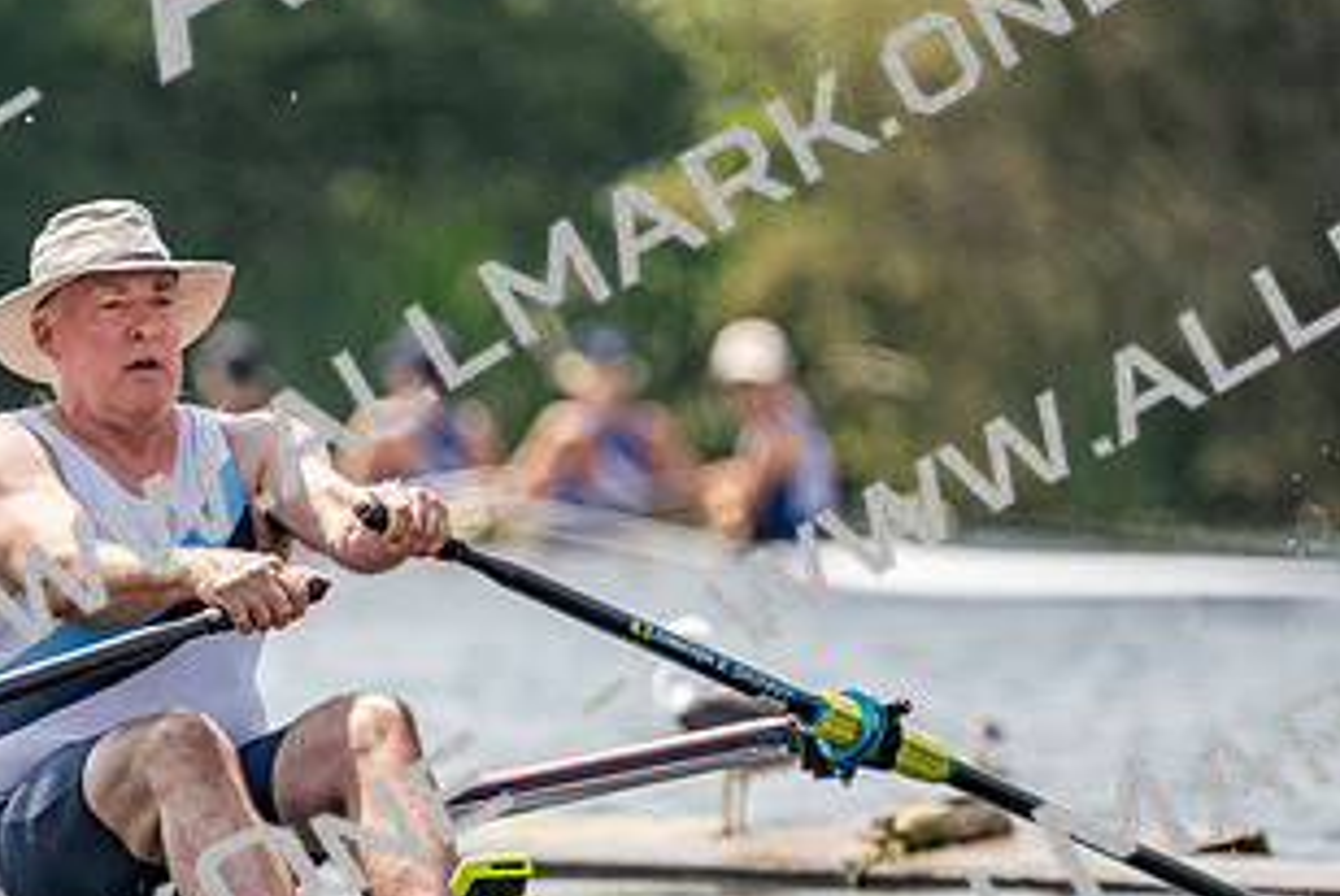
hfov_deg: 2.1
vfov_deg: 1.4
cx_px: 383
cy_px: 720
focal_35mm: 986
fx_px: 36735
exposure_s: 1/1600
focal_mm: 524
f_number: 6.3
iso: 250
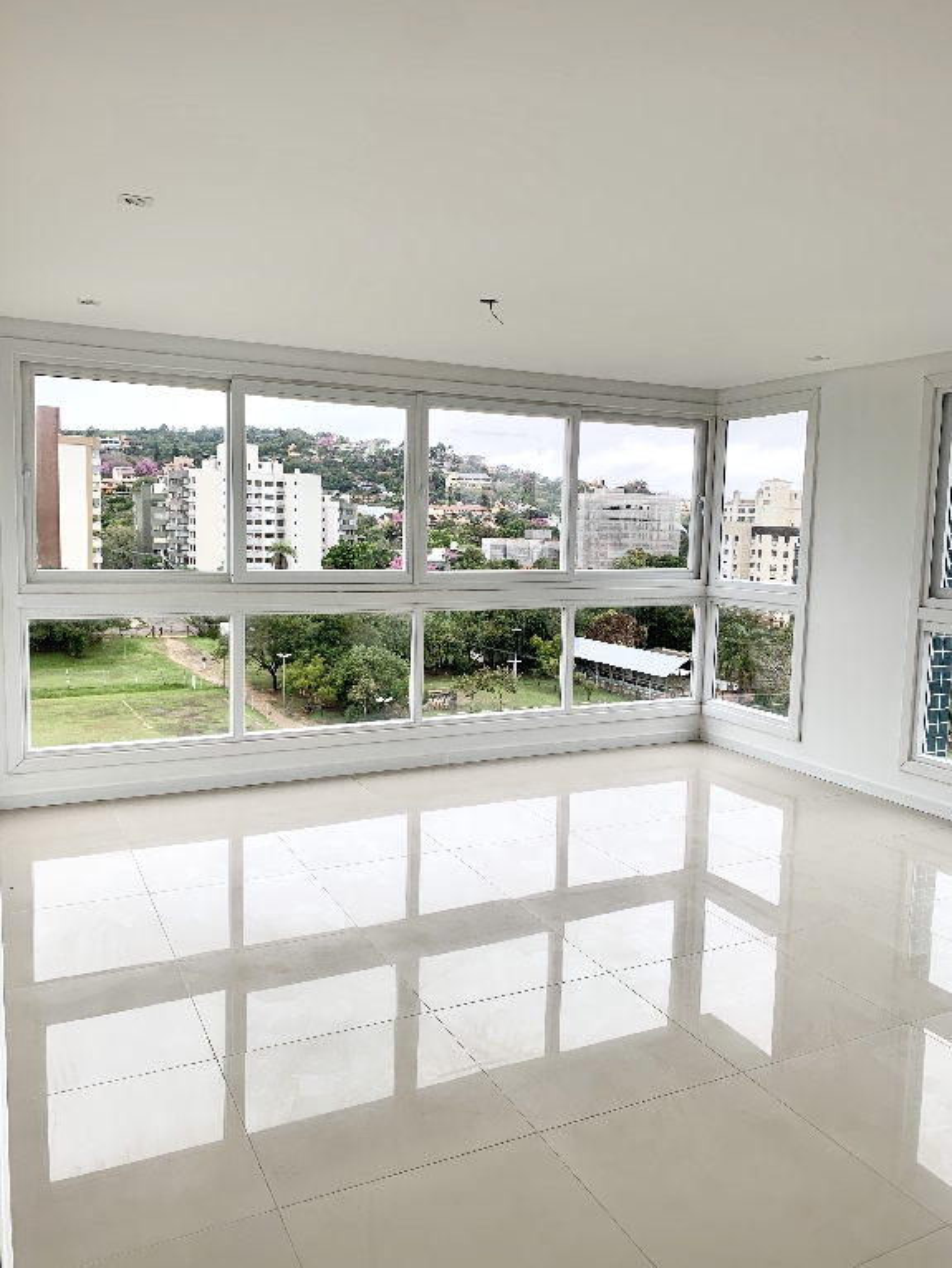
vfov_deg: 67.3
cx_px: 476
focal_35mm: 26
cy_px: 634
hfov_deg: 53.1
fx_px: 953
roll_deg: -2.0
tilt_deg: -6.8
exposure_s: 1/122
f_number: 1.8
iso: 25
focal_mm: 4.25
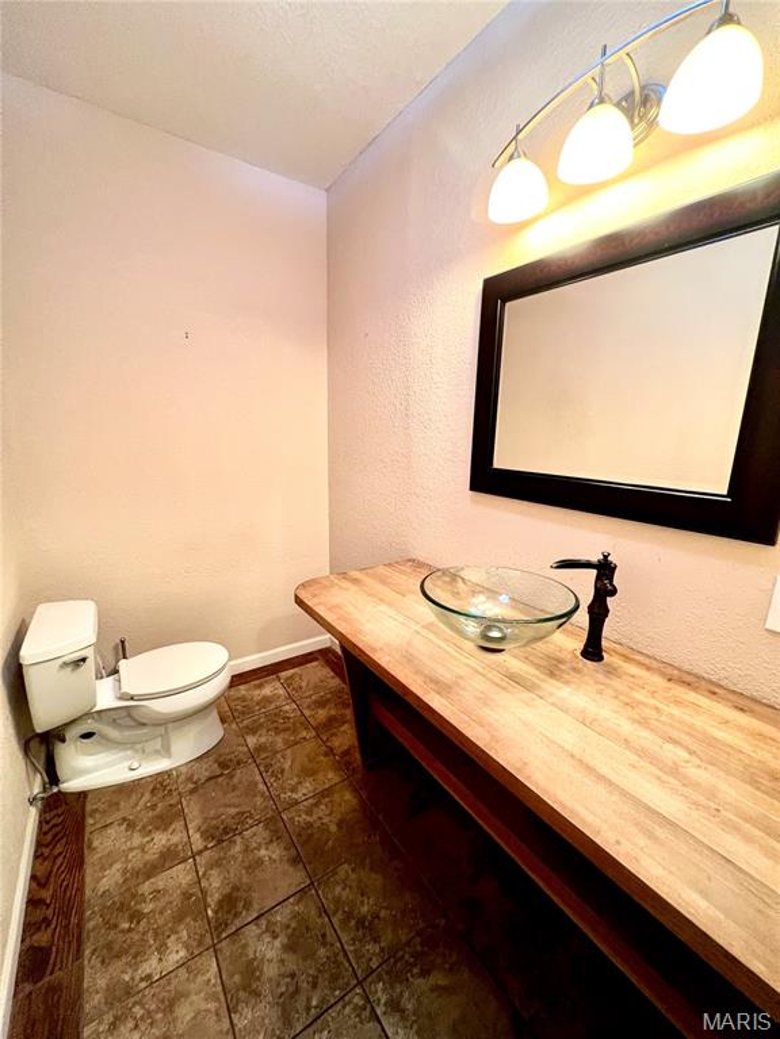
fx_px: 391
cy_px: 520
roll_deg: -0.2
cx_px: 390
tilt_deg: -11.4
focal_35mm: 13
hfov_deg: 89.9
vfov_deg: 106.2
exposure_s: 1/60
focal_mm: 1.57
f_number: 1.8
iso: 400
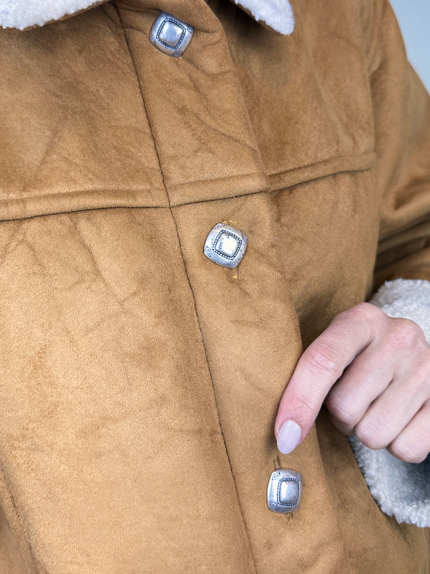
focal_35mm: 35
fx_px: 580
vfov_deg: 52.3
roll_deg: +1.0
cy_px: 236
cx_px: 185
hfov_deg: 40.6
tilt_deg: -1.6
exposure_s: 1/100
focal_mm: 6.86
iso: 64
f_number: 1.78
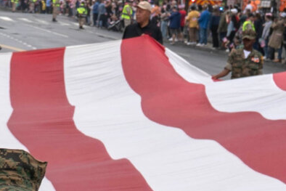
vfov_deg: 6.9
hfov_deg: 10.1
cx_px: -170
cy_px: 345
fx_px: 1550
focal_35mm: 195
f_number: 6.3
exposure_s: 1/250
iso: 200
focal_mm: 30
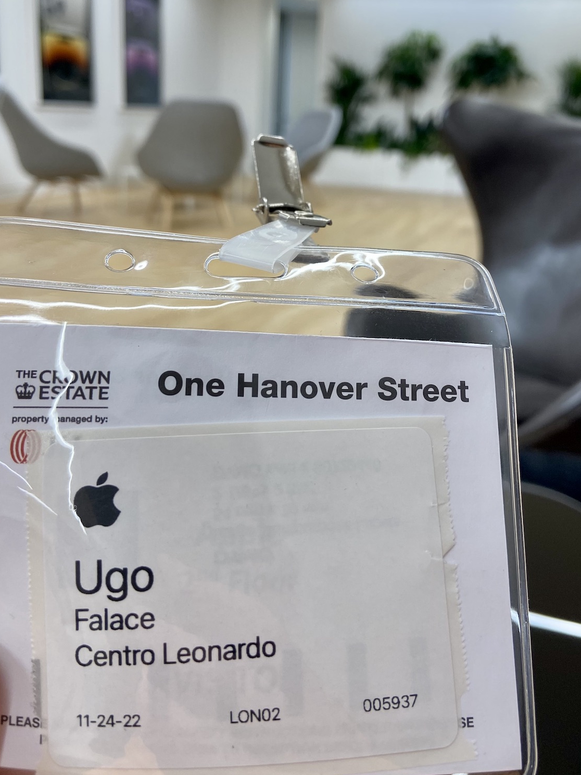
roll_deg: -2.5
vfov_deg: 55.2
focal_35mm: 33
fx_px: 739
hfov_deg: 42.9
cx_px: 312
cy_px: 332
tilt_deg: -15.0
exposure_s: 1/100
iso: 80
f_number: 1.8
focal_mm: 4.25
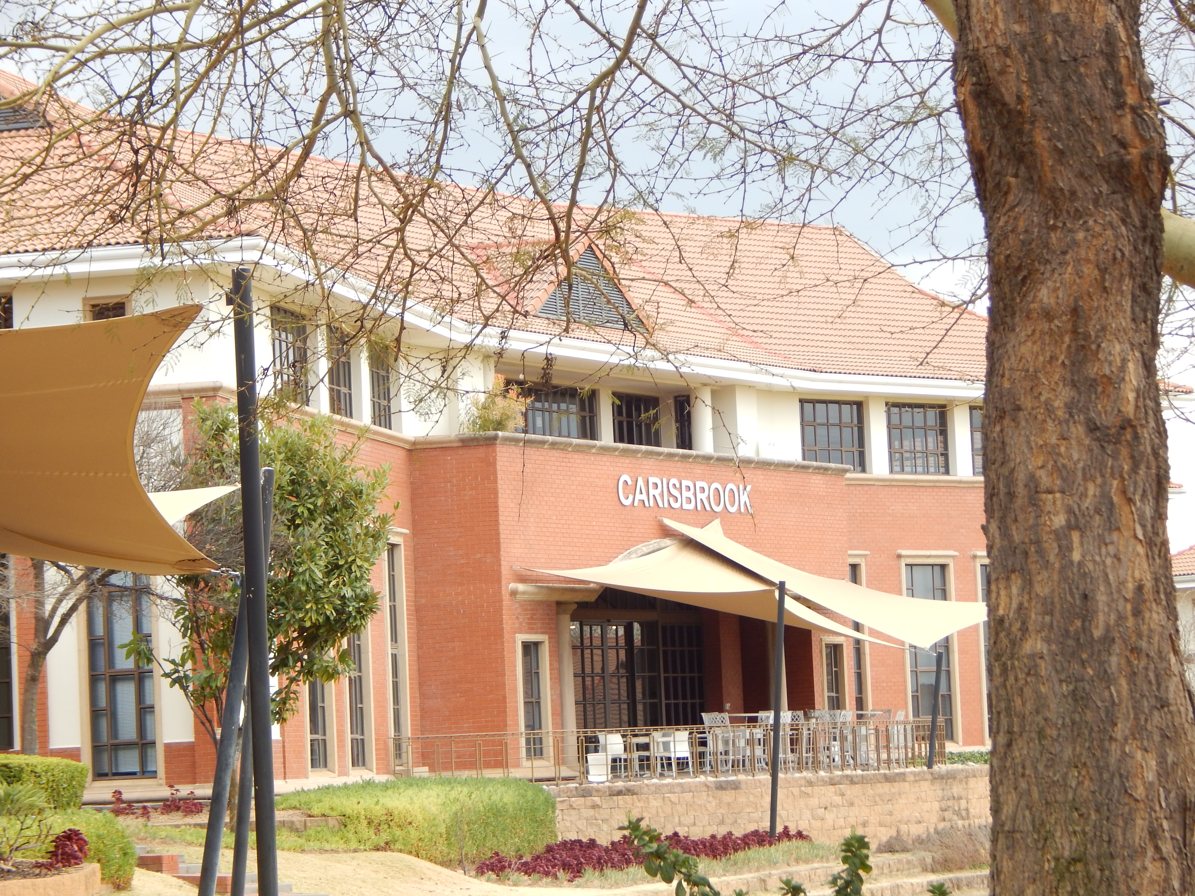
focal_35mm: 114
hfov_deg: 17.3
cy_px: 448
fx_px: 3935
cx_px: 598
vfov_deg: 13.0
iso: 125
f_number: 4.6
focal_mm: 20.5
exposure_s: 1/80
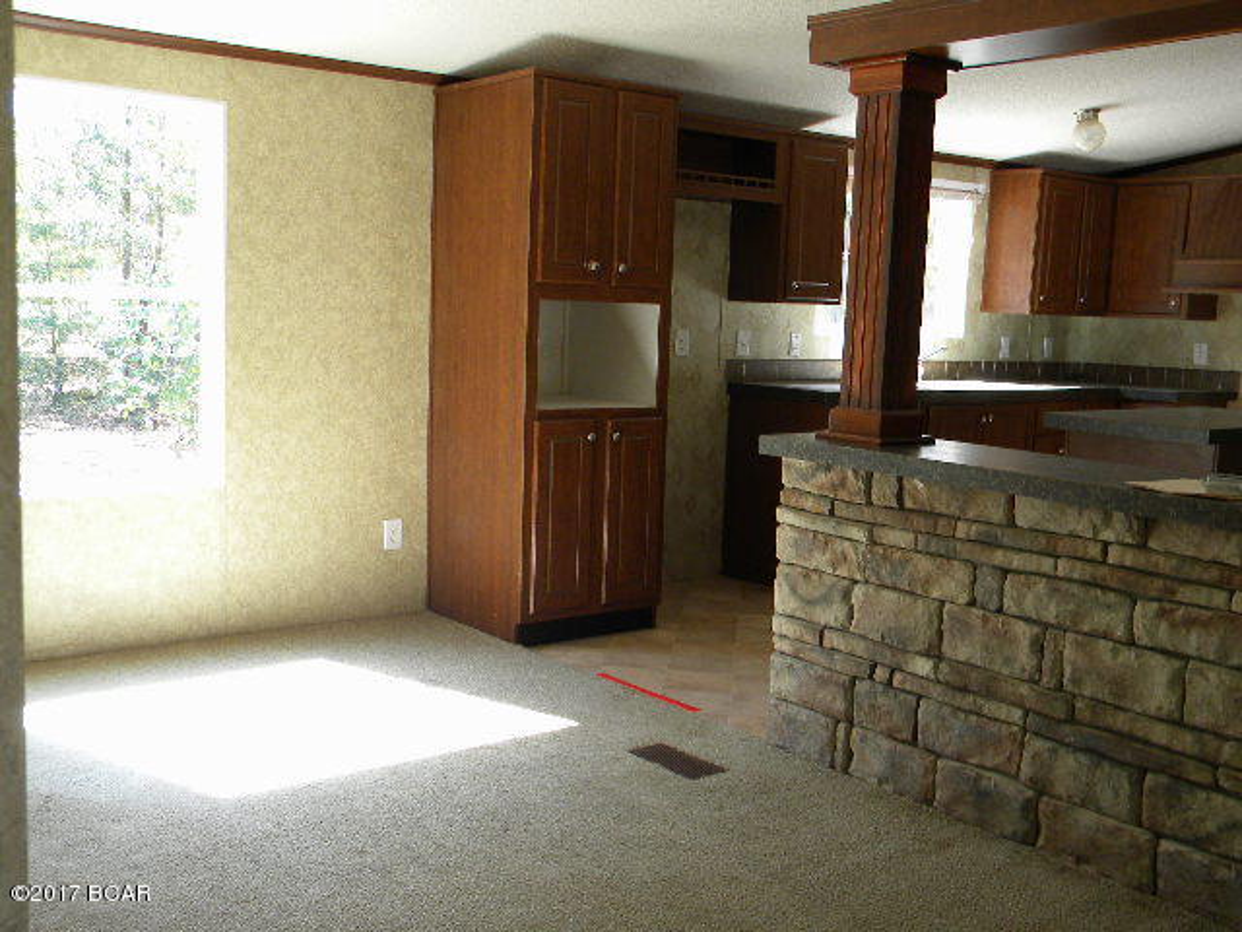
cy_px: 466
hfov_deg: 51.4
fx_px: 1292
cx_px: 621
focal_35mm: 36
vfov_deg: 39.7
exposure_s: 1/58.8
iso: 123
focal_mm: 6.4
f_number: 3.7
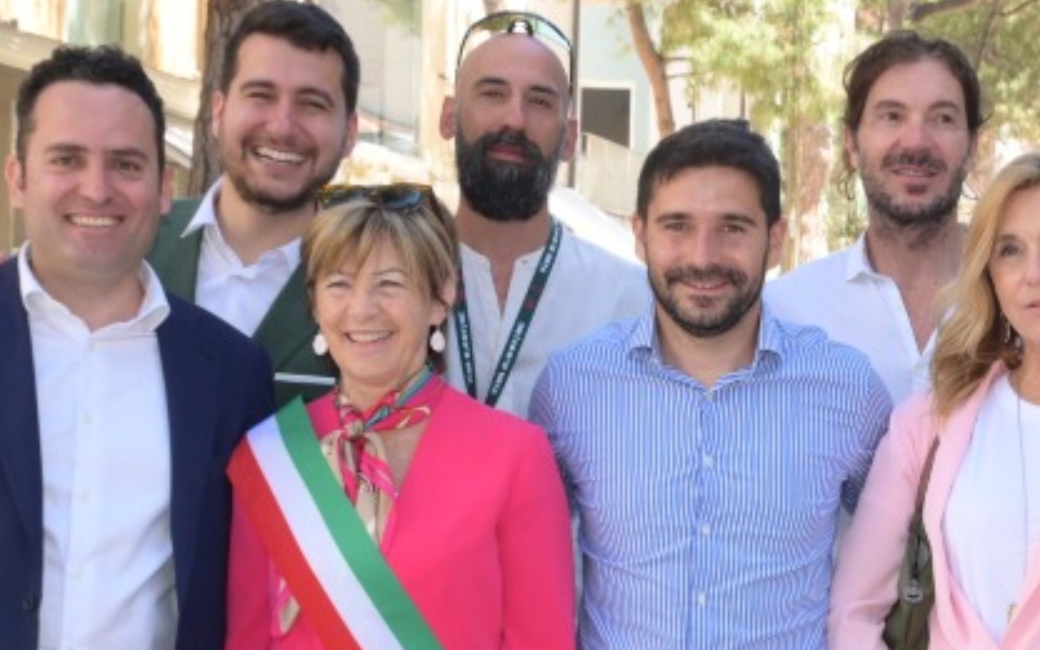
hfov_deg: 21.2
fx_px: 2749
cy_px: 645
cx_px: 780
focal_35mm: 97
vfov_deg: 13.3
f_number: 9
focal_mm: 33
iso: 1000
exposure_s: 1/250
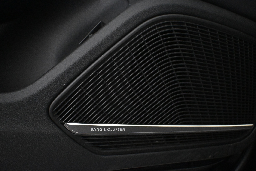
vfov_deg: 26.5
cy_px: 86
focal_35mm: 51
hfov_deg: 38.9
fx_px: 363
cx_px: 128
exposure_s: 1/100
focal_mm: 34
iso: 12800
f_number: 5
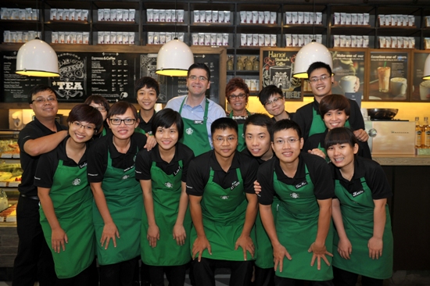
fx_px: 370
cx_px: 215
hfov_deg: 60.3
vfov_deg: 42.3
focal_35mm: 31
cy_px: 143
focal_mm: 31
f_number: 3.5
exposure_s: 1/60
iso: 320
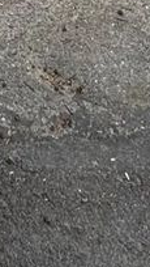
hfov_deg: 11.0
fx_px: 720
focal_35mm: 102
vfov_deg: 12.6
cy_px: -467
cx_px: -133
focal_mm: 2.22
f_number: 2.2
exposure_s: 1/394
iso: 40
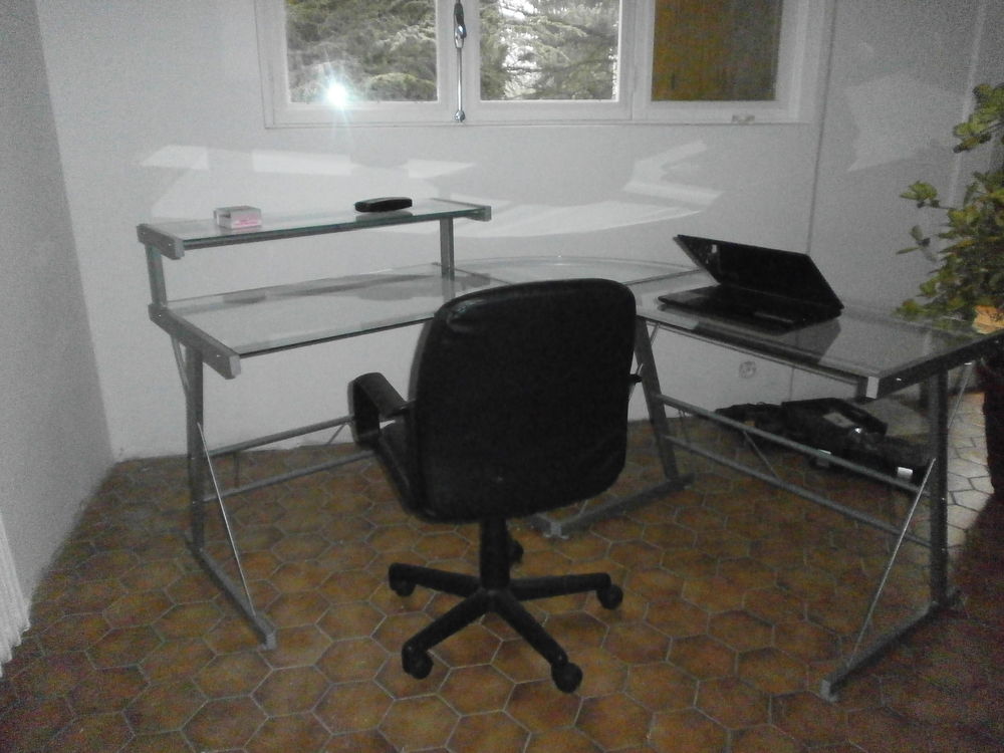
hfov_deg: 65.3
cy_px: 376
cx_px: 502
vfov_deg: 51.4
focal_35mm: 27
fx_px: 783
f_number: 2.9
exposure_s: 1/250
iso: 1600
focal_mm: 4.8
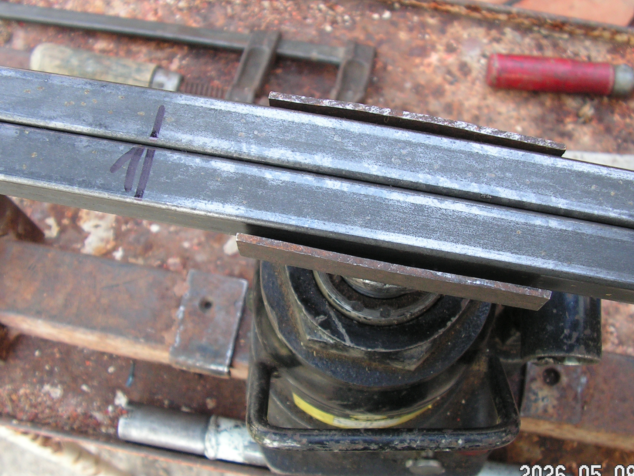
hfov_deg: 43.9
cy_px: 246
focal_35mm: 43
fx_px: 787
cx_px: 322
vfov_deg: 33.6
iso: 100
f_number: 3.2
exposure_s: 1/40
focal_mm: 6
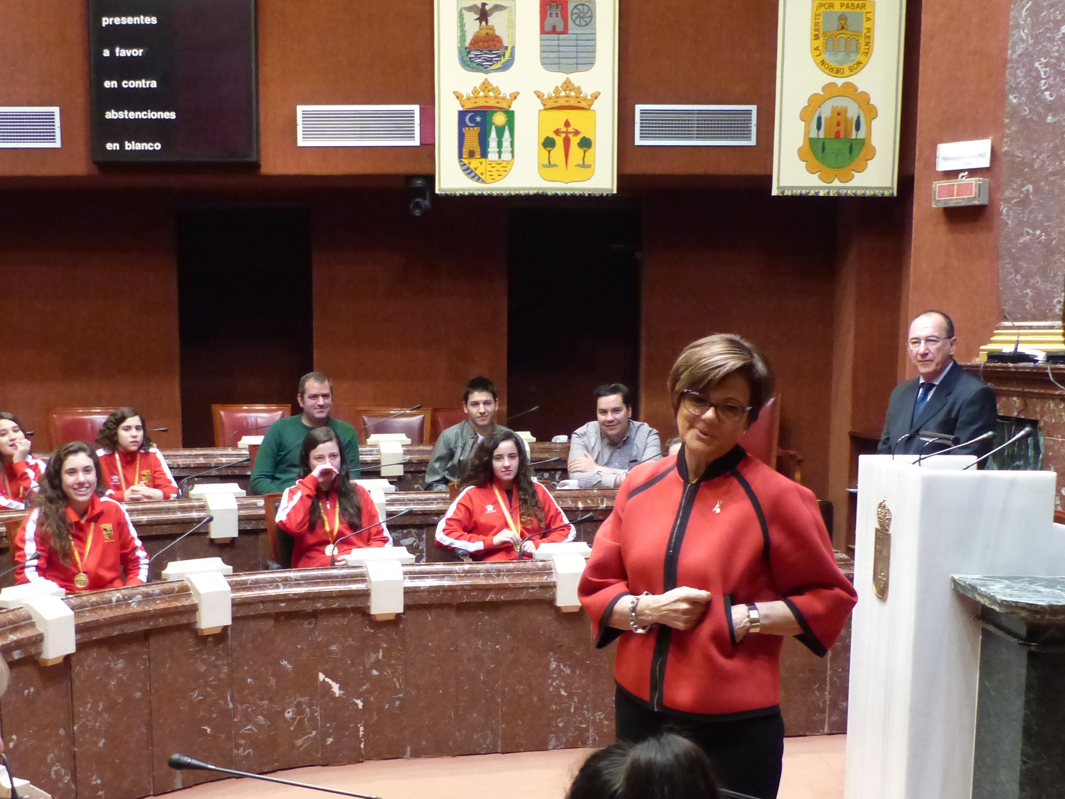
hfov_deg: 40.4
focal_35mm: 47
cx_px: 467
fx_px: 1446
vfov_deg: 30.5
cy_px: 573
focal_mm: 5.8
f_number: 2.8
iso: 800
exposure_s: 1/40
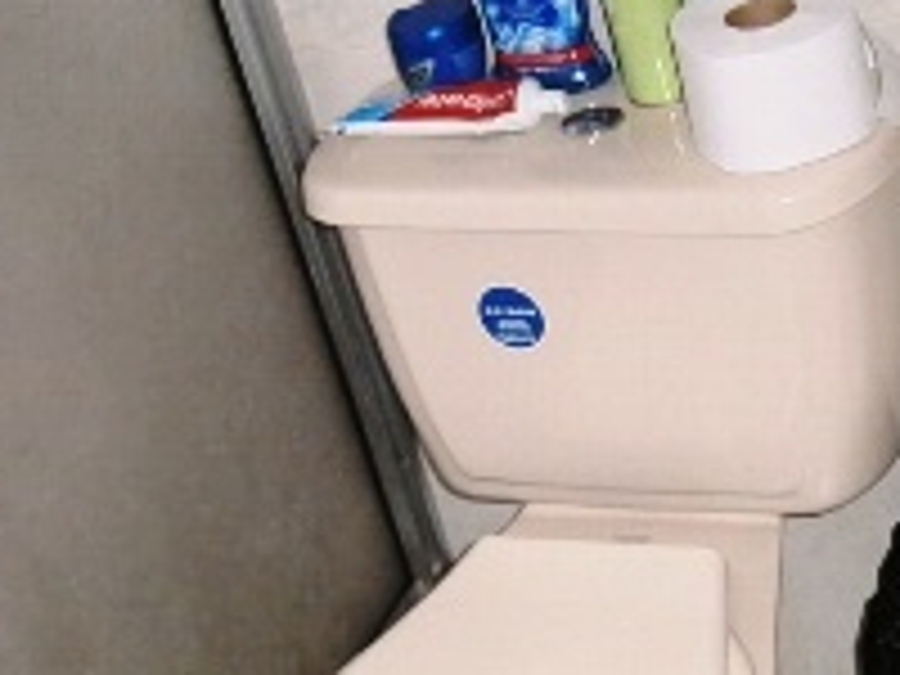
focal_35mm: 83
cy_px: 360
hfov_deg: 23.5
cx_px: 580
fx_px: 2158
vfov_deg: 17.8
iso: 125
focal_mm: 4.7
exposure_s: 1/30
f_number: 2.8
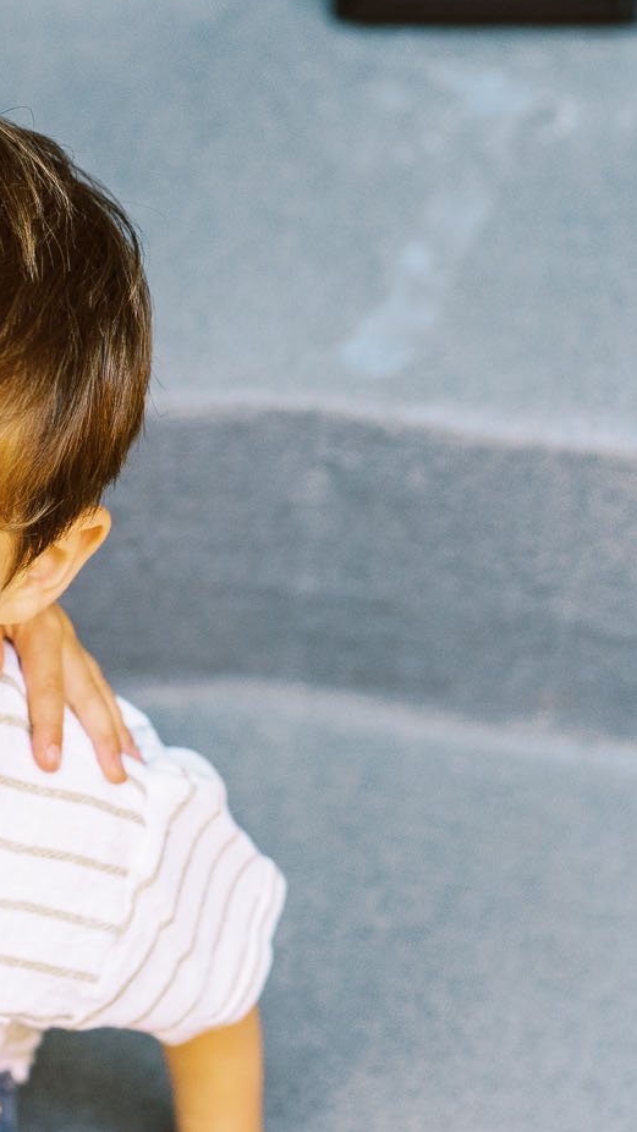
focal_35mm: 99
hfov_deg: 11.6
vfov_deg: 21.6
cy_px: 630
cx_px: -375
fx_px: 2972
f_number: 2
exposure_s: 1/1600
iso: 400
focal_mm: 35
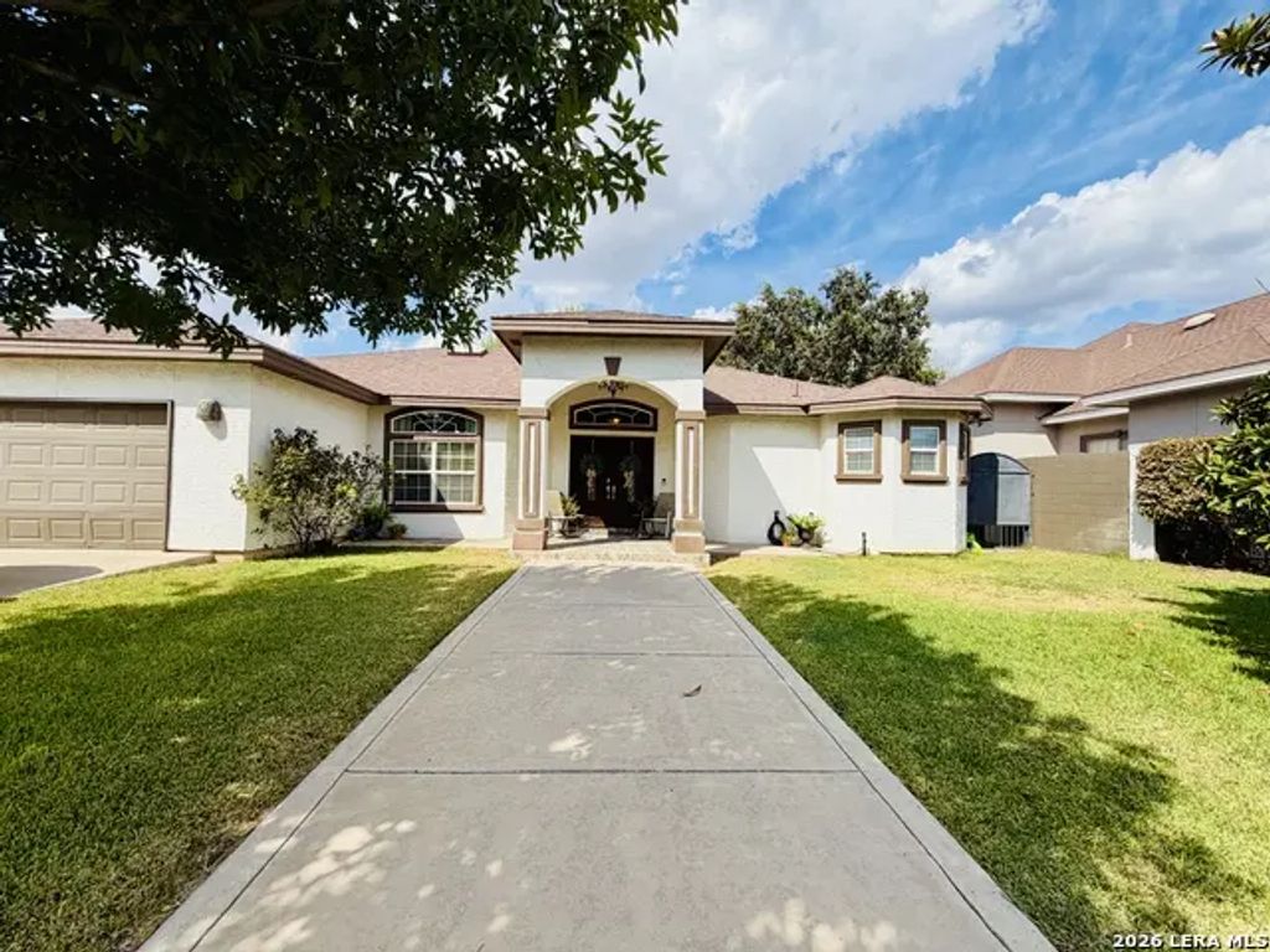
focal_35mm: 14
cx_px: 635
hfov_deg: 102.1
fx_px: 514
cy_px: 476
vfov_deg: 85.7
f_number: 2.2
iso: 25
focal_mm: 2.22
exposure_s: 1/901
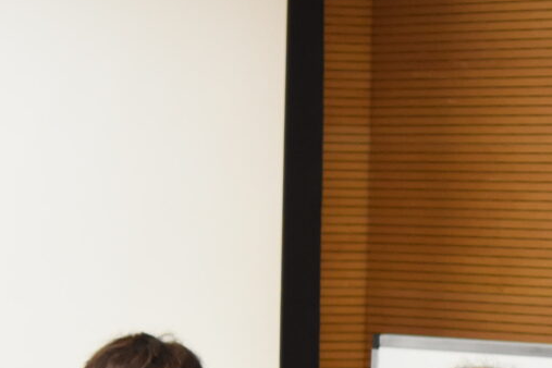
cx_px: -342
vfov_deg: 4.5
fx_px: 4646
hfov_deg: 6.7
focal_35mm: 303
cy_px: 553
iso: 1600
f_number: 2
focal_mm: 50
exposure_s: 1/200
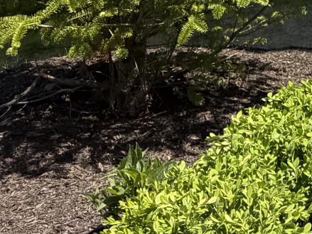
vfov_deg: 8.1
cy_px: -396
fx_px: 1478
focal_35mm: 164
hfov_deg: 10.3
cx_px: 771
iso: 80
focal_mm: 6.76
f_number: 1.78
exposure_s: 1/2611
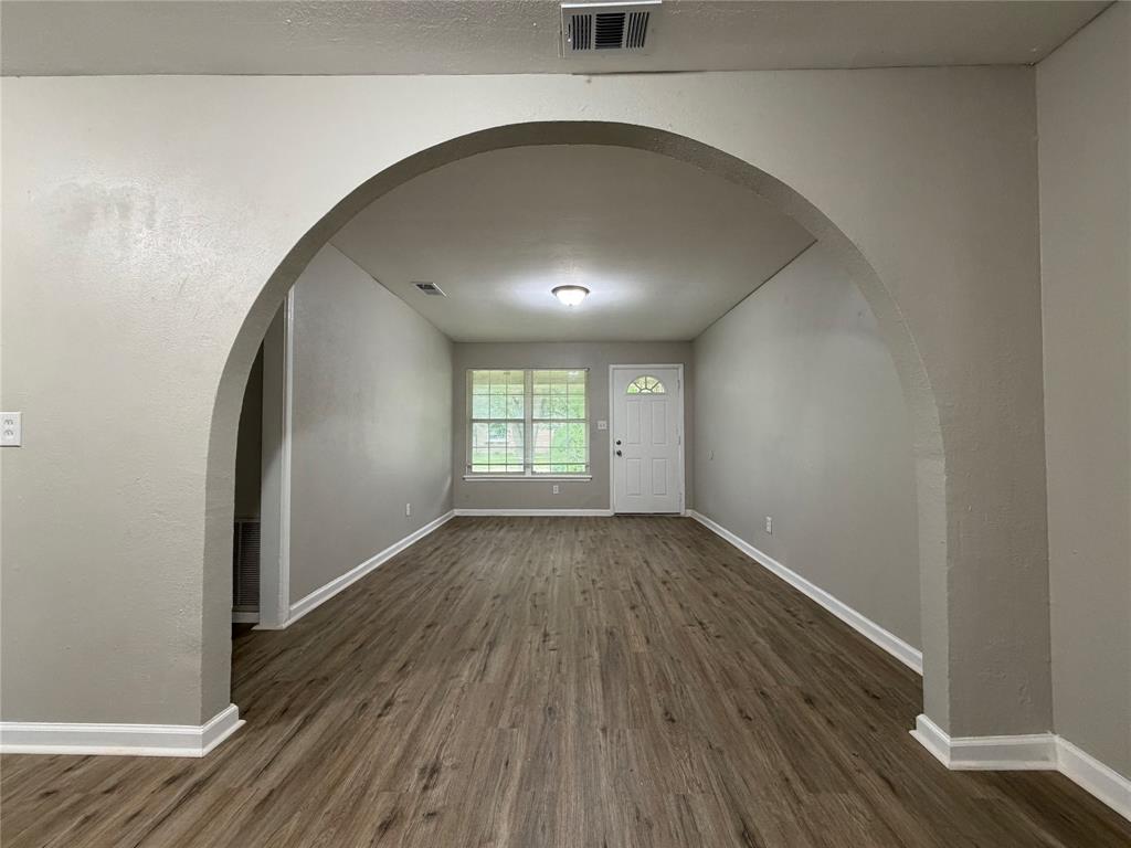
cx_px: 566
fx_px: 457
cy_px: 424
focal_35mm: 14
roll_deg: -1.0
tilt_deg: +0.5
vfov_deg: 85.7
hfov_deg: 102.1
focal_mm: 2.22
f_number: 2.2
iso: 250
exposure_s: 1/60
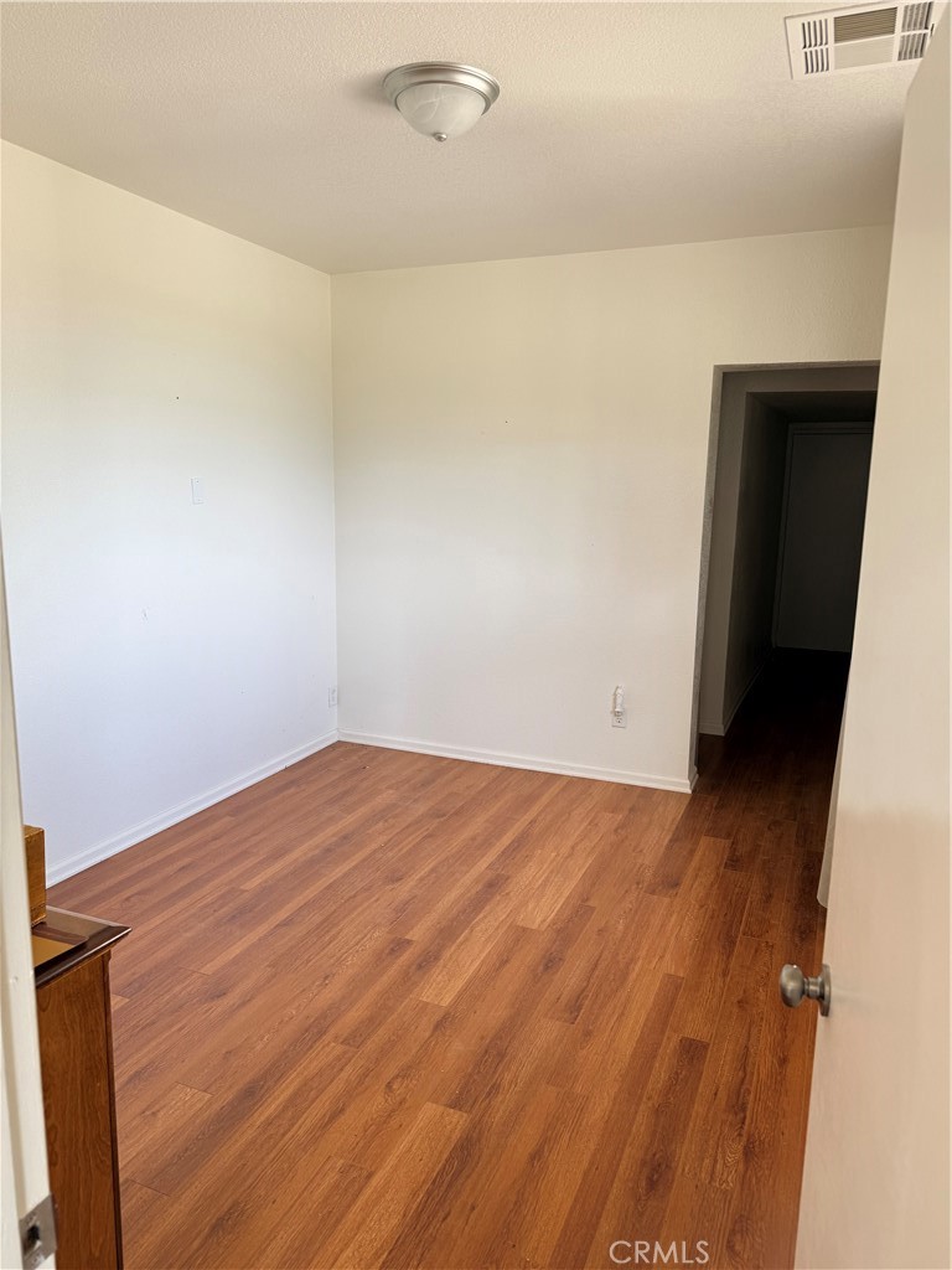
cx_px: 476
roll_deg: -0.9
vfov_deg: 71.6
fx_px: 880
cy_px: 635
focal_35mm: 24
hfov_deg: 56.8
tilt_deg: -10.3
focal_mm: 6.76
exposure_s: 1/121
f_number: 1.78
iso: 64
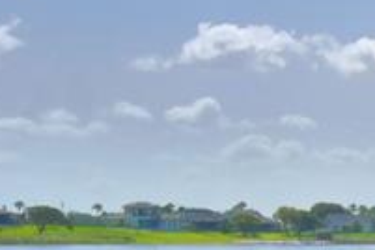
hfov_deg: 11.8
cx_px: 793
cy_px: 201
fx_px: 1594
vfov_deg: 8.9
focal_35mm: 153
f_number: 5.6
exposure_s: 1/1250
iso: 100
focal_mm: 20
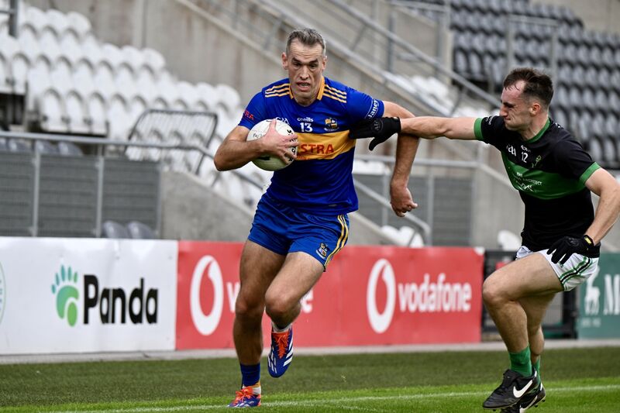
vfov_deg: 4.6
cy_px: 206
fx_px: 5165
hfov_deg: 6.9
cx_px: 310
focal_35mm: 300
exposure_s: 1/800
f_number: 6
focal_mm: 300
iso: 2000
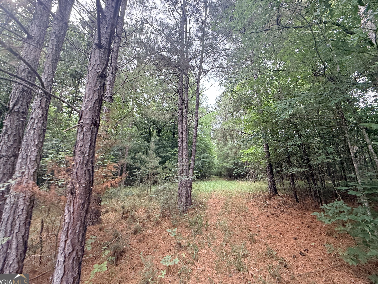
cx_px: 196
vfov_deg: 77.9
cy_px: 127
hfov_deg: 94.5
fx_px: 175
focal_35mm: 16
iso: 64
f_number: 2.2
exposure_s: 1/99
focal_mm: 2.22
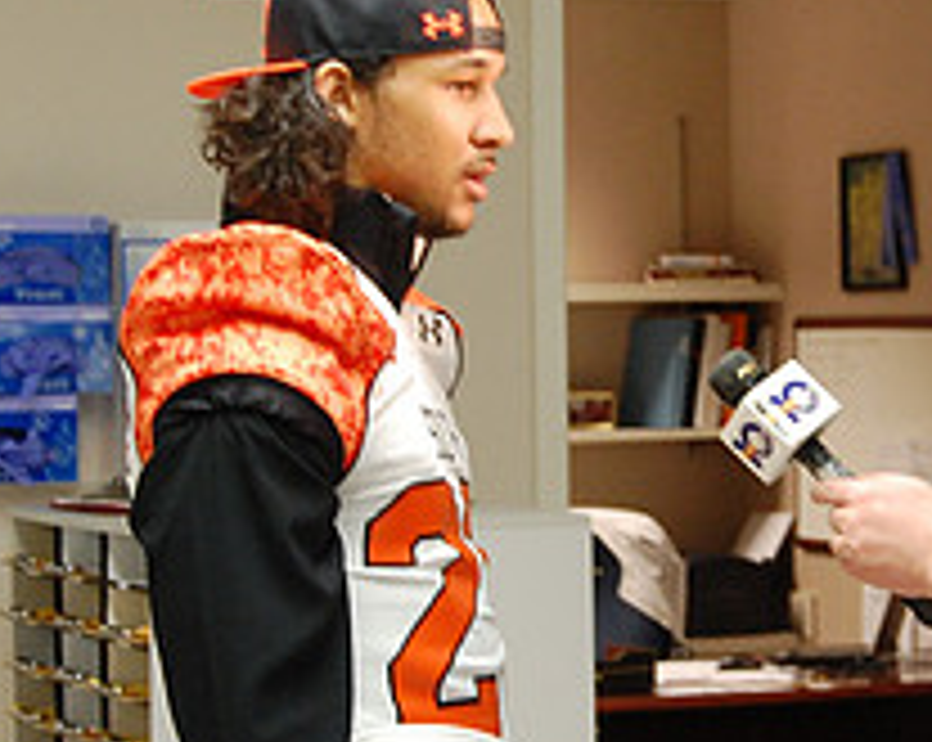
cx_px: 765
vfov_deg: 10.3
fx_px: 4132
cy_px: 450
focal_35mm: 150
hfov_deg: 12.8
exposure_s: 1/30
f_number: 5
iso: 800
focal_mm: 38
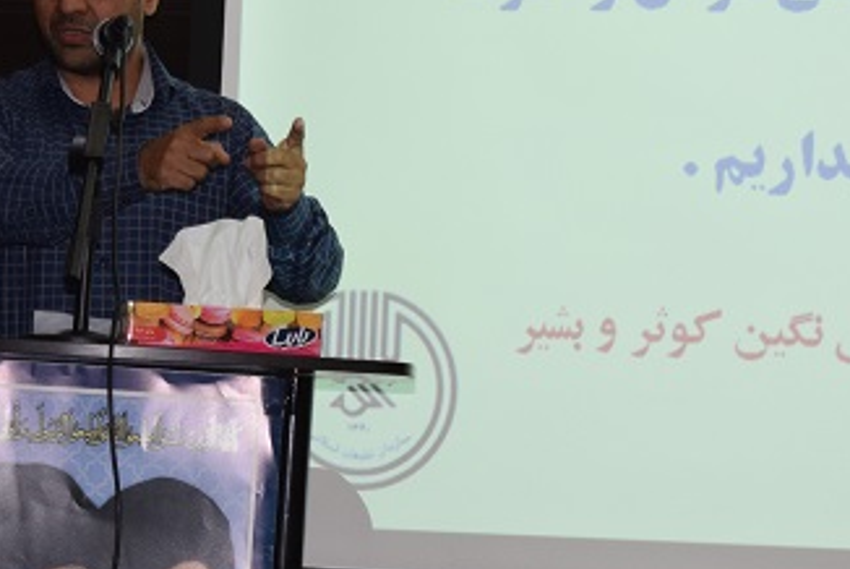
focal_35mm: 131
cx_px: 209
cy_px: 415
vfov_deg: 10.5
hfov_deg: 15.6
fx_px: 3096
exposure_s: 1/160
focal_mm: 38
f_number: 4.8
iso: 800
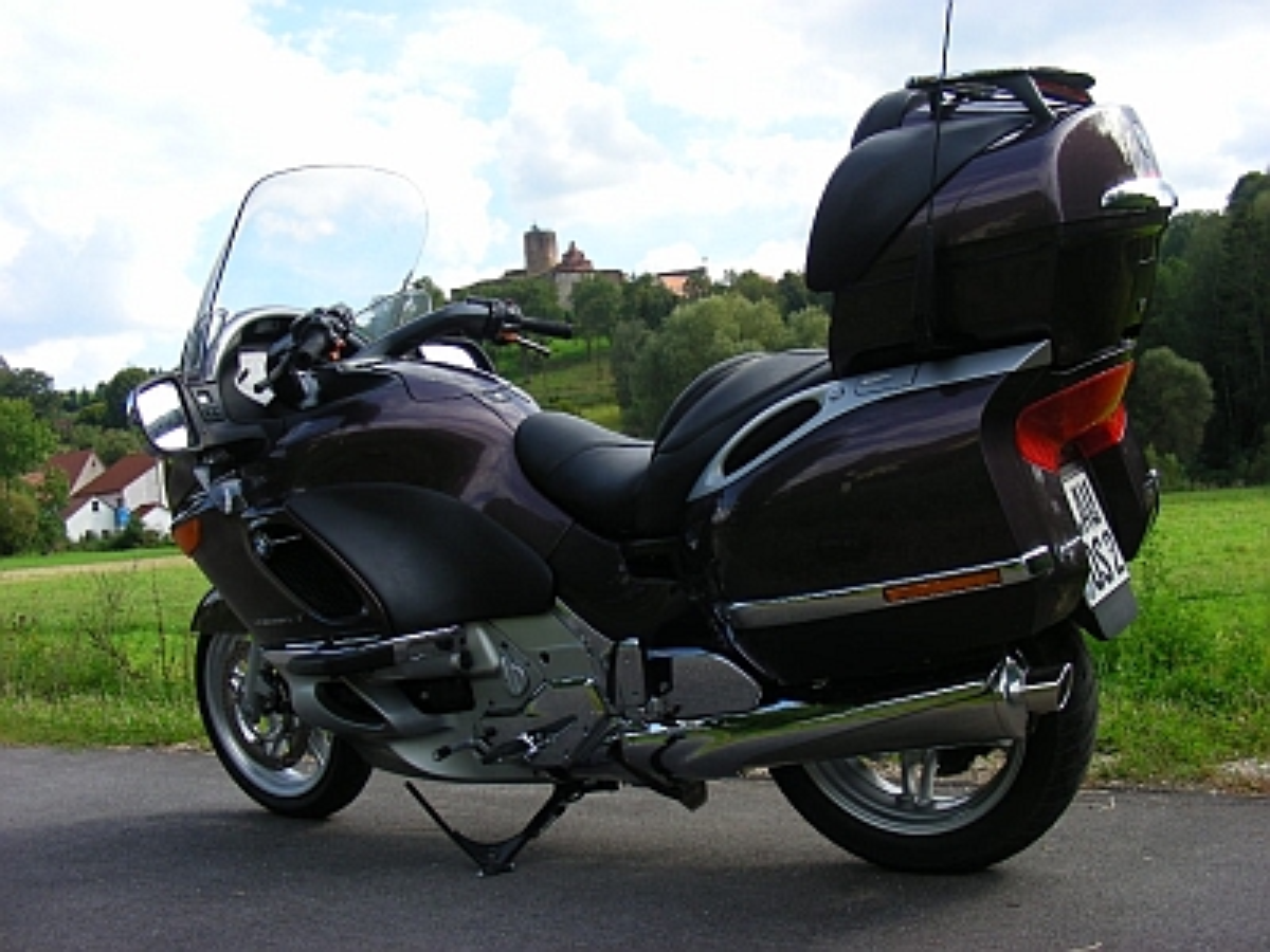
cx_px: 635
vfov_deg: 37.7
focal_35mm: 38
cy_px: 476
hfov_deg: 49.0
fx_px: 1394
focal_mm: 6.3
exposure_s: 1/232
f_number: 4
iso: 50
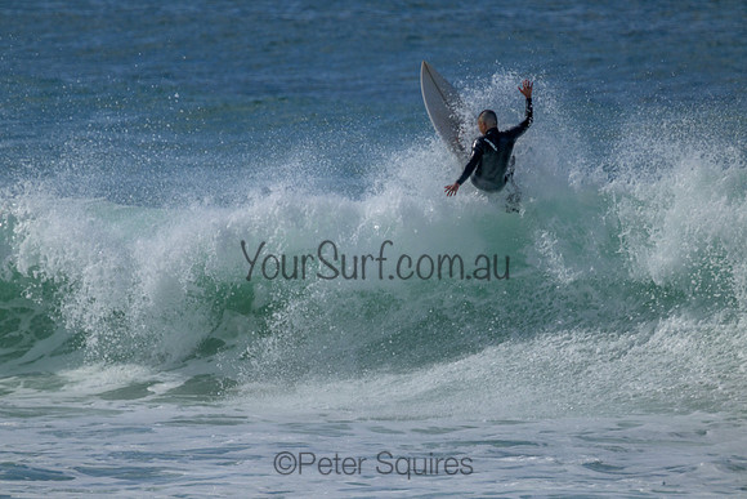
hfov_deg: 2.6
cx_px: 374
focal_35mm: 800
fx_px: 16603
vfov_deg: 1.7
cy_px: 250
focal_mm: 800
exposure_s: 1/1600
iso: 800
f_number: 11
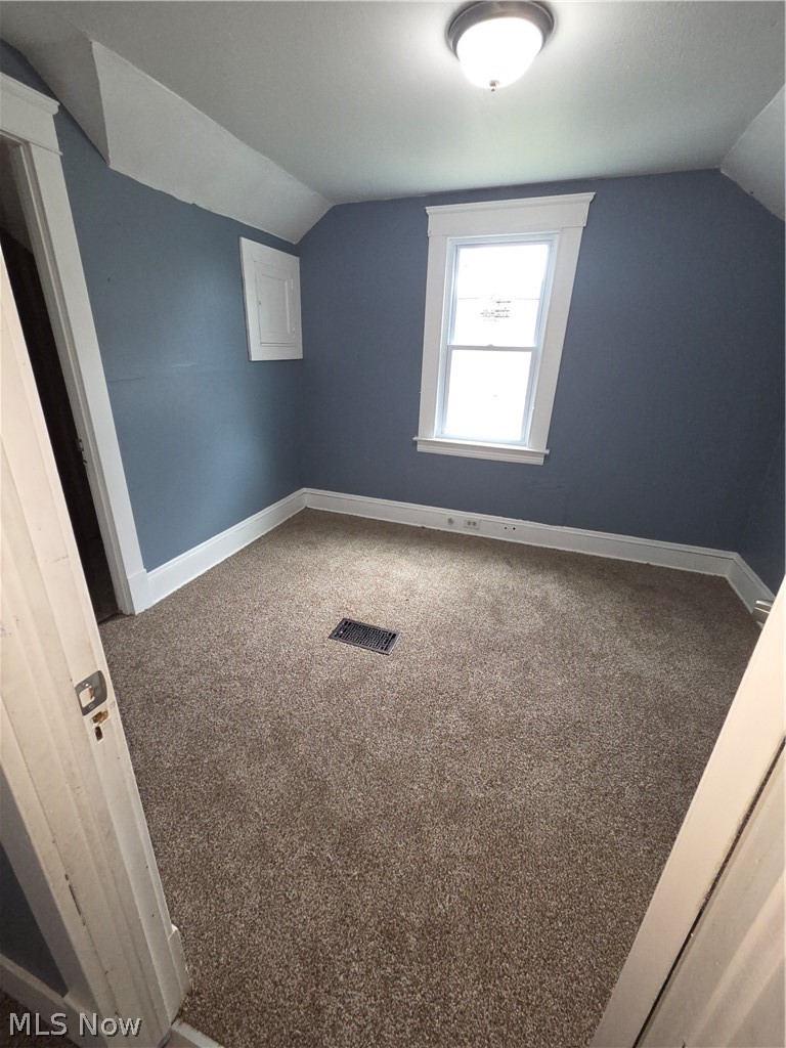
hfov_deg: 89.9
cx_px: 393
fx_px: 394
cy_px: 524
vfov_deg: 106.2
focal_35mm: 13
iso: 250
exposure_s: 1/60
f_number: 2.2
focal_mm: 2.2
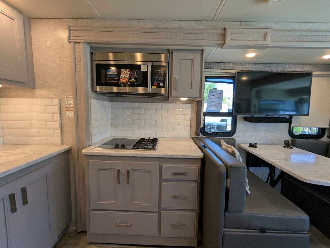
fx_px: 153
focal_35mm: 16
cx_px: 165
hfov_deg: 94.4
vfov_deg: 78.2
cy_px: 124
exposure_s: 1/237
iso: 184
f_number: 2.2
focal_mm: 2.35
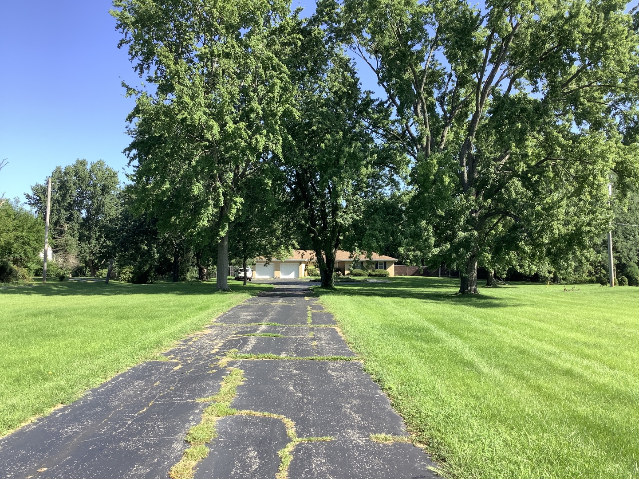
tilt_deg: -1.1
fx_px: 572
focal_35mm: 31
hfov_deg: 58.4
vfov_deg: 45.4
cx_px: 320
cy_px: 240
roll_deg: -1.5
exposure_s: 1/418
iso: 25
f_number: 2.4
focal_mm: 3.3
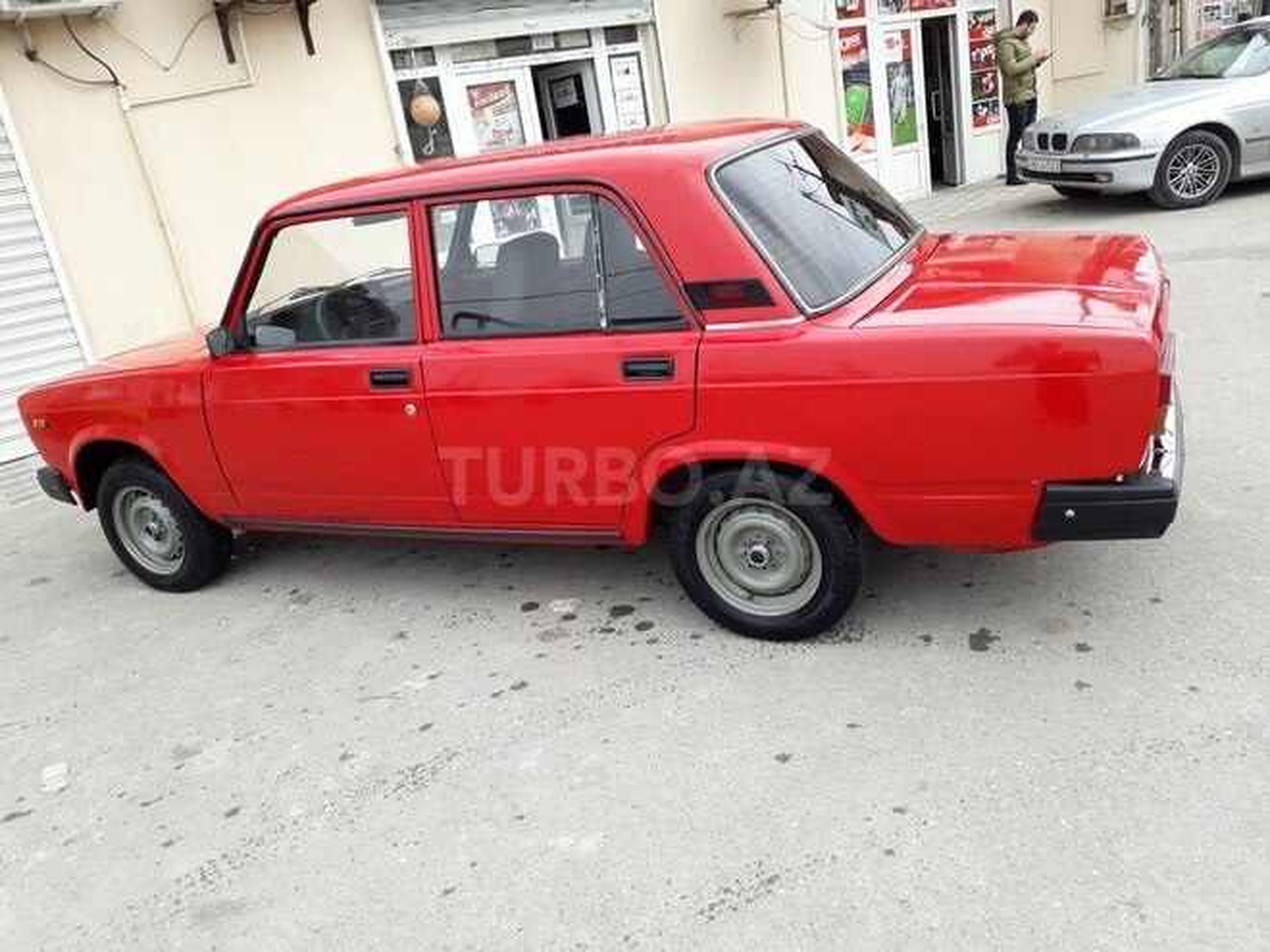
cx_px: 635
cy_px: 476
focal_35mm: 27
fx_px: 991
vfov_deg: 51.4
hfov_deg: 65.3
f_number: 1.9
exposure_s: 1/202
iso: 40
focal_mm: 3.6
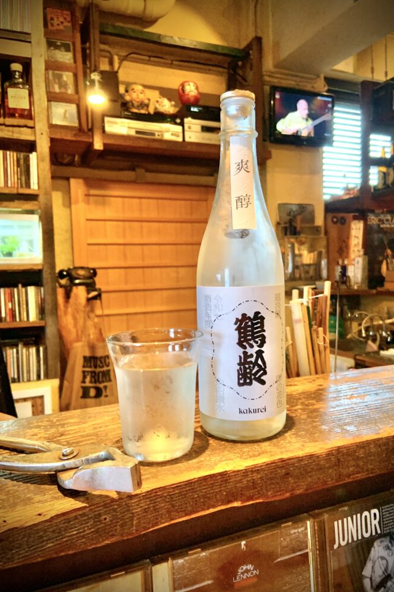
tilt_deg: -2.8
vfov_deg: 65.5
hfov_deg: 46.3
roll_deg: +1.5
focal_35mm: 28
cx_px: 213
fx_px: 460
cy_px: 295
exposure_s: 1/30
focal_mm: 4.25
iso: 500
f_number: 1.8
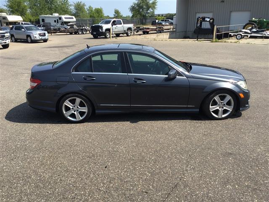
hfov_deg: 58.4
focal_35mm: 31
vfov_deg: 45.4
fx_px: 241
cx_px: 134
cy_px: 101
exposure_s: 1/858
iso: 25
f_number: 2.4
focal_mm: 3.3
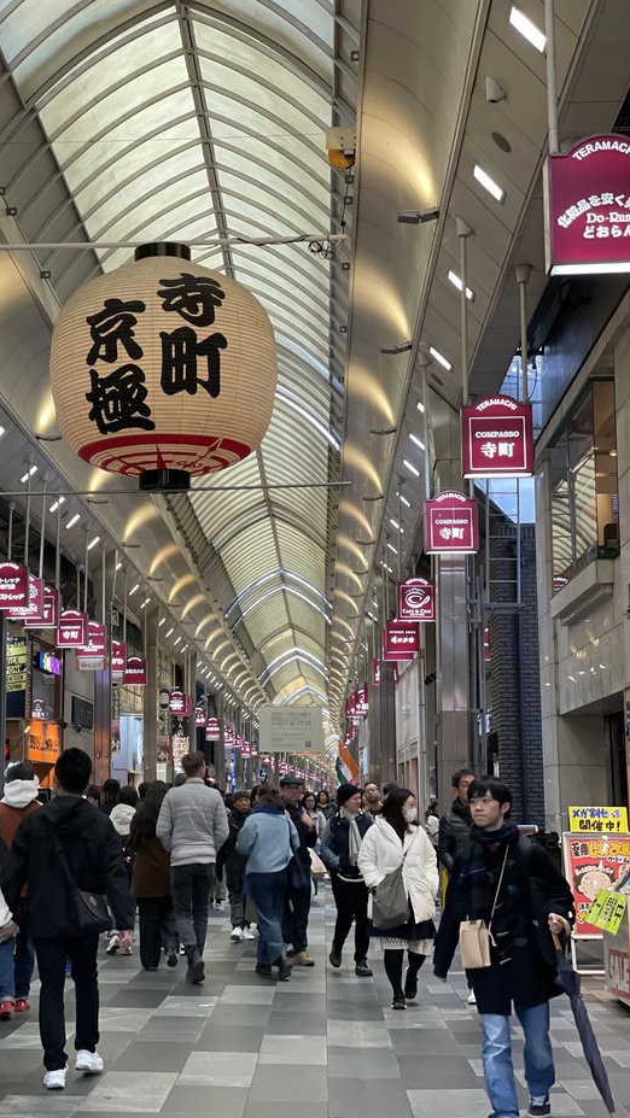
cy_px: 560
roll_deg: +0.0
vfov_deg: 36.6
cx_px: 211
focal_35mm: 57
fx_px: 1691
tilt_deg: +9.2
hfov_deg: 21.0
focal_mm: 6
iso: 250
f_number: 2
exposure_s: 1/120
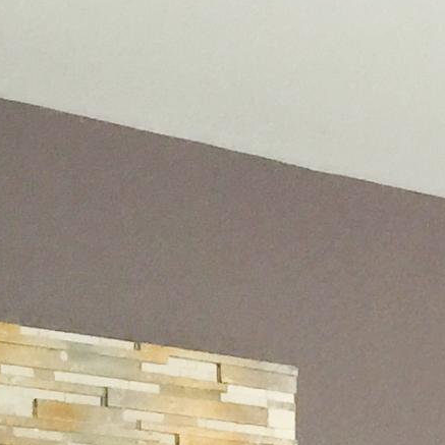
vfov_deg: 9.5
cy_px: 794
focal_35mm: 176
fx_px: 2560
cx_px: 1143
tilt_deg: +1.0
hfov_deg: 8.8
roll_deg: +0.1
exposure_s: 1/15
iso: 64
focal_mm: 4.15
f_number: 2.2
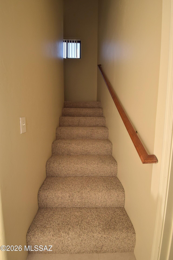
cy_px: 130
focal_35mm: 15
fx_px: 108
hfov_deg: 77.3
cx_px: 86
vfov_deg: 100.4
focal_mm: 10
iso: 400
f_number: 9
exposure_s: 1/60
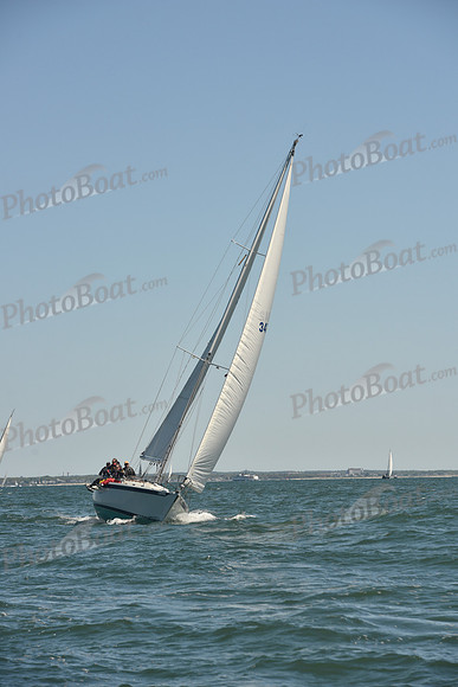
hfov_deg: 11.2
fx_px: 2327
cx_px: 229
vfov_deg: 16.8
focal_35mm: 122
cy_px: 344
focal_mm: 122
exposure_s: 1/800
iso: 250
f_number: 6.3
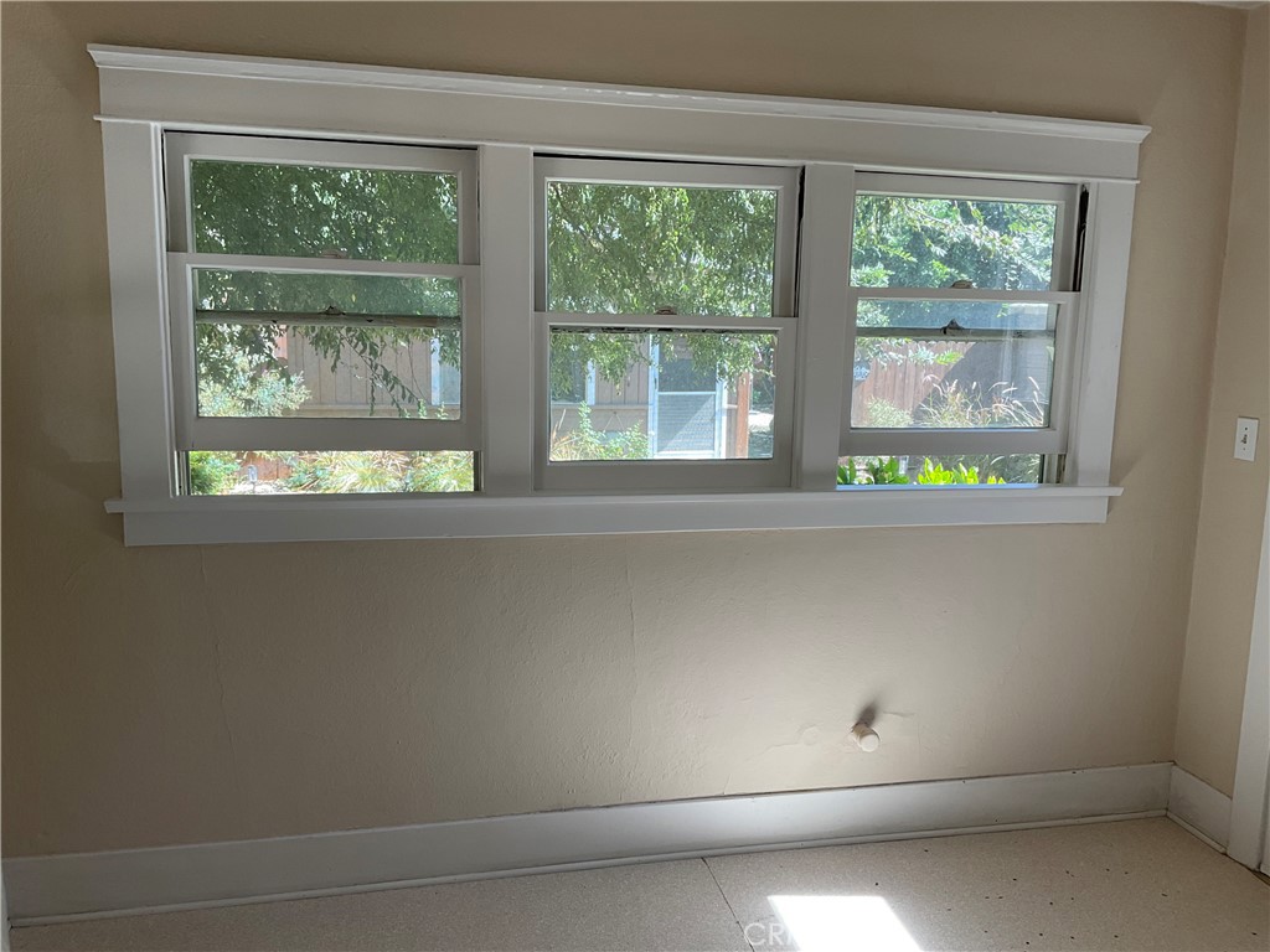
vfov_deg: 48.2
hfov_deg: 61.7
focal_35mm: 29
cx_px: 635
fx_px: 1064
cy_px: 476
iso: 32
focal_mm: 3
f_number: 1.8
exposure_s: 1/120
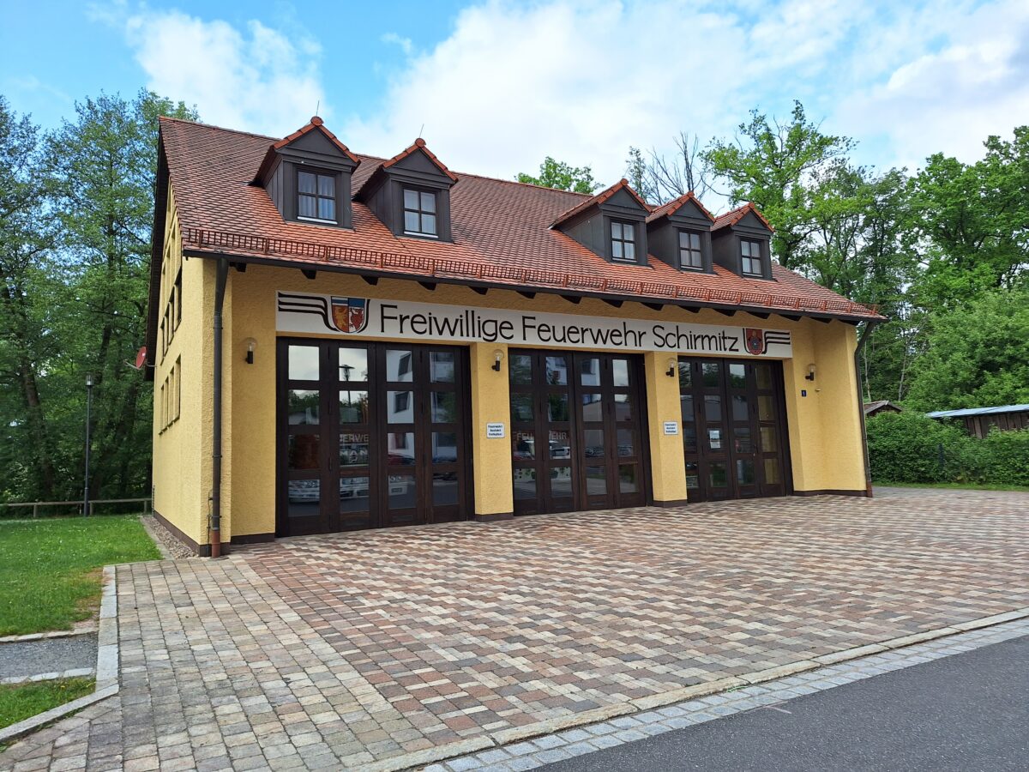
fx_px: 684
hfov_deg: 73.9
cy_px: 386
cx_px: 514
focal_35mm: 23
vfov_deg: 58.9
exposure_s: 1/1495
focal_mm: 5.54
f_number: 1.8
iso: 40
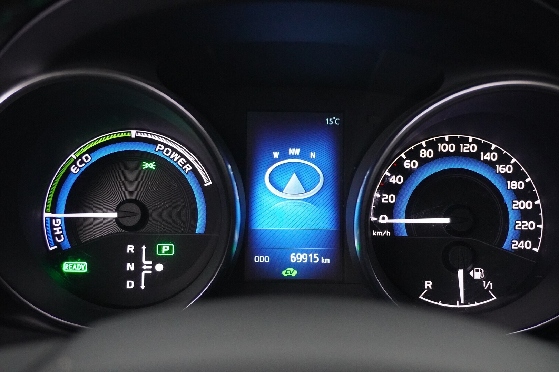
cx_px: 280
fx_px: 838
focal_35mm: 54
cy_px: 186
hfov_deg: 36.9
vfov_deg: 25.1
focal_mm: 36
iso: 6400
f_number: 5.6
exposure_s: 1/25
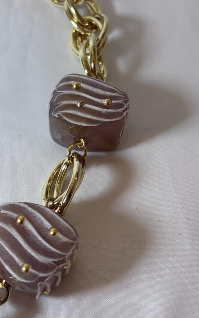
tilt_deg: -59.7
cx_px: 80
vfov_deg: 36.3
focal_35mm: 56
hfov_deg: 23.1
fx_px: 486
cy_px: 157
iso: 32
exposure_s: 1/100
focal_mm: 5.96
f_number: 1.6
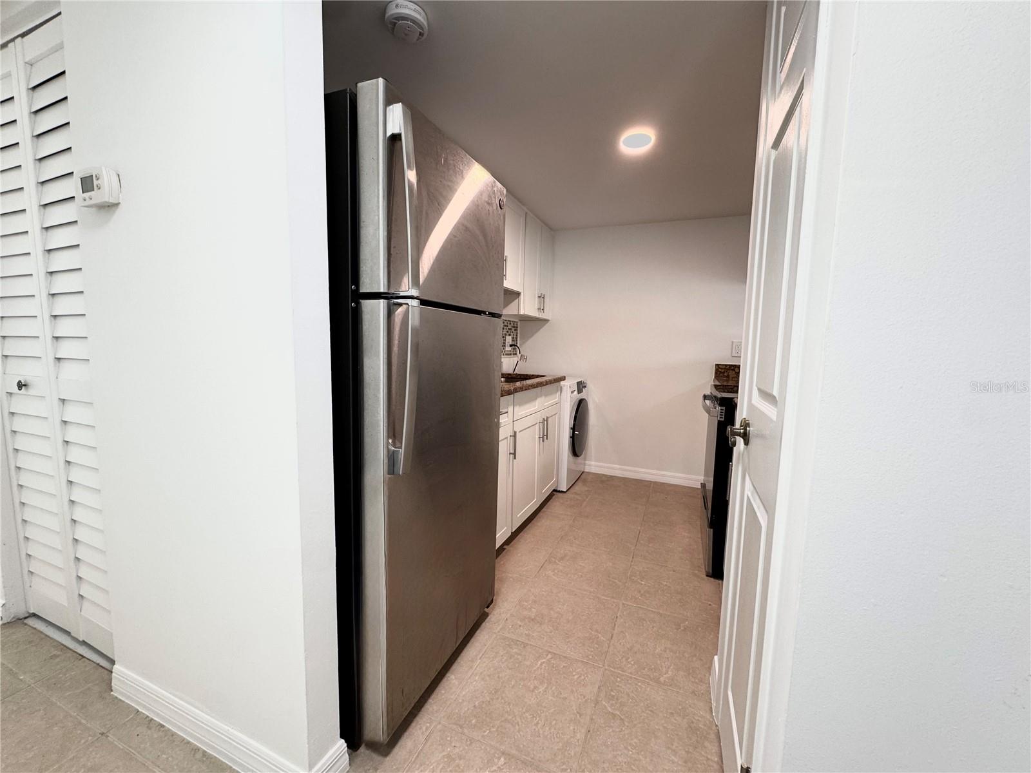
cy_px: 386
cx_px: 516
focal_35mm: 14
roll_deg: -1.5
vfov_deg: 85.7
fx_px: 417
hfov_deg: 102.1
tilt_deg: -6.8
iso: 125
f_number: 2.2
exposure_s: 1/62
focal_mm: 2.22
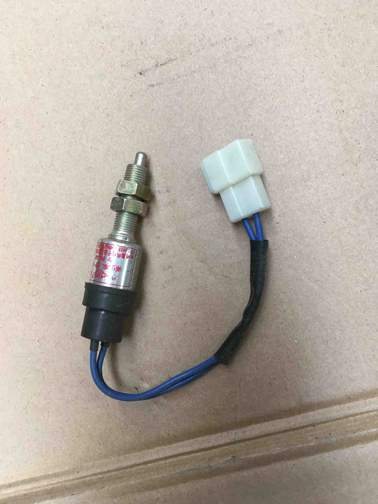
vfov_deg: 61.7
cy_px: 252
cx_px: 189
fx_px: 422
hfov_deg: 48.2
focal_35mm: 29
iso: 125
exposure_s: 1/33
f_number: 2.2
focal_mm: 4.15
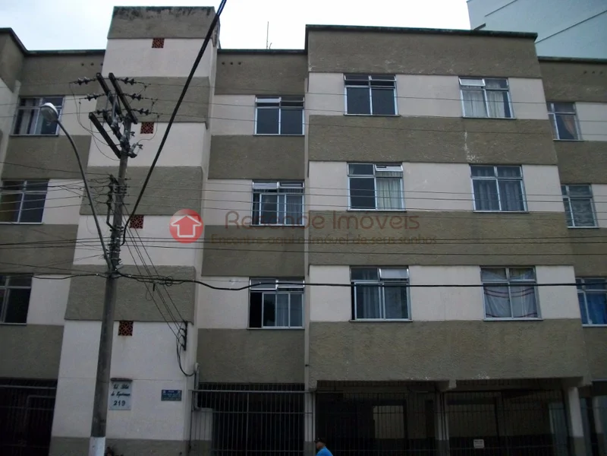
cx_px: 304
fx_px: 561
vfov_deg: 44.2
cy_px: 228
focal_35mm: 32
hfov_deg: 56.8
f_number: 2.9
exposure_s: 1/500
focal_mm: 5.7
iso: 257
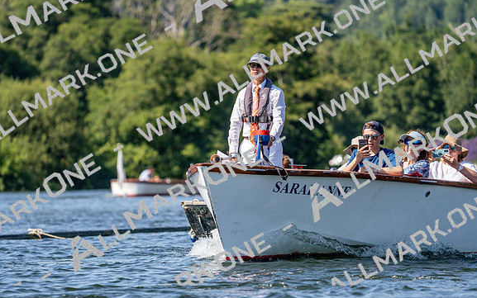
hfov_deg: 6.4
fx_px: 4278
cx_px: 239
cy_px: 144
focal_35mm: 329
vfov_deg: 4.0
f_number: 6.3
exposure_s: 1/1600
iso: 320
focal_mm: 321
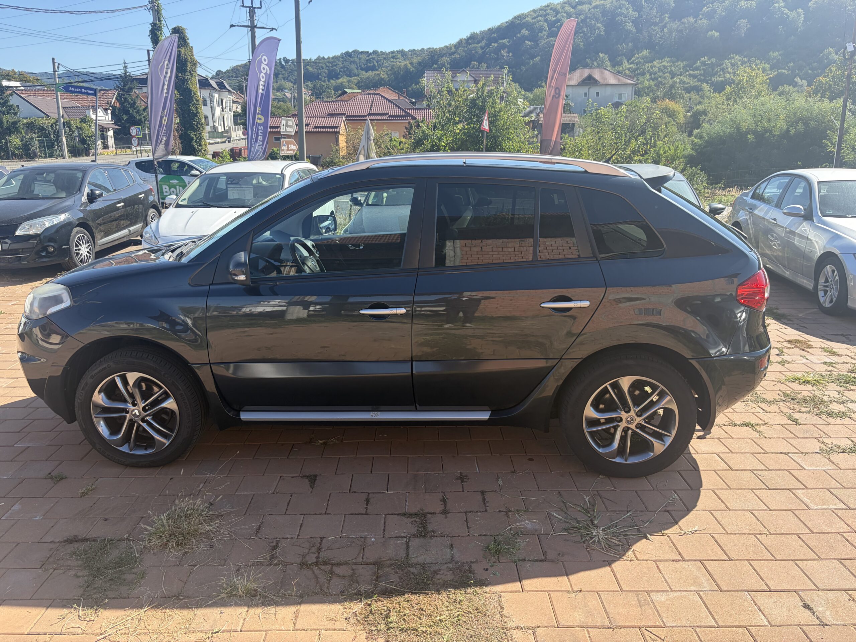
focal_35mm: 26
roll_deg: +1.0
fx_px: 643
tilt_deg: -16.2
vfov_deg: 53.1
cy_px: 321
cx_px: 428
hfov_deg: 67.3
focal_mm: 5.96
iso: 64
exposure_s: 1/1337
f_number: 1.6
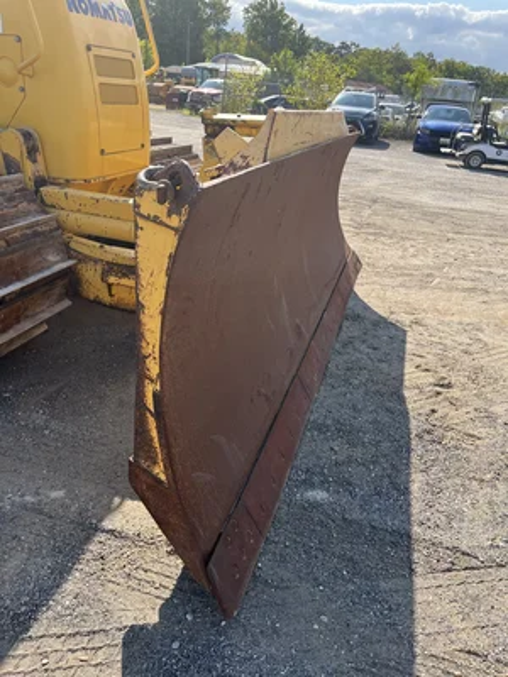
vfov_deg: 67.3
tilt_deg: -23.9
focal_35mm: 26
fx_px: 509
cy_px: 338
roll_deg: -5.6
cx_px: 254
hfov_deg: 53.1
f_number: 1.6
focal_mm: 5.1
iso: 50
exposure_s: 1/1558
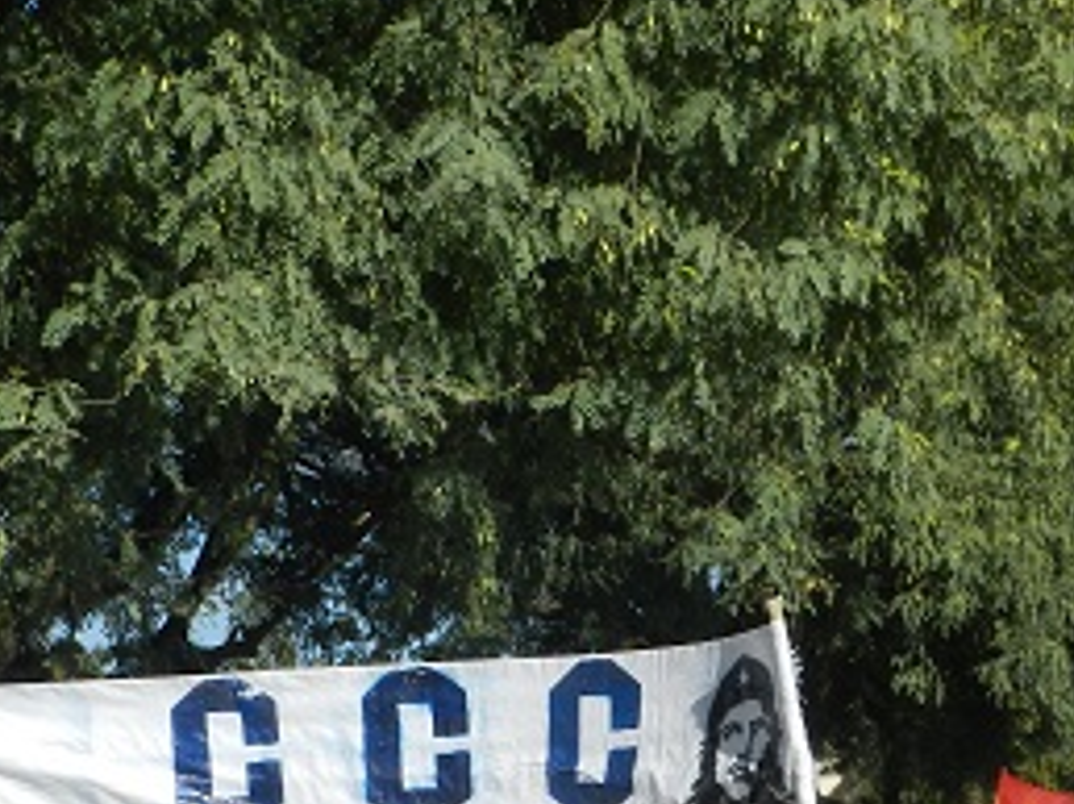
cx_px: 429
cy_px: 704
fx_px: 3317
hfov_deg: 18.4
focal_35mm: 107
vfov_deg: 13.7
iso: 160
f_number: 5
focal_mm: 8.1
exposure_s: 1/800
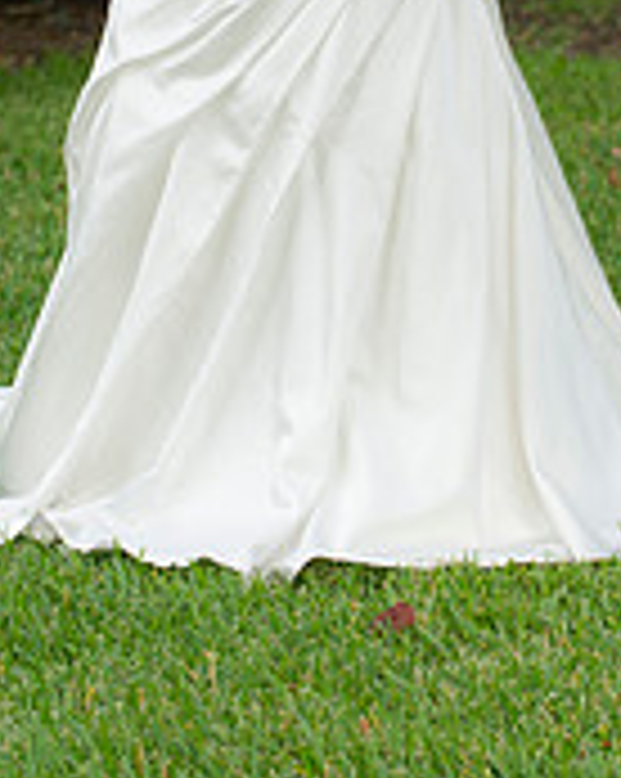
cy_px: -99
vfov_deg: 7.7
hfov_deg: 6.2
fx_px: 5731
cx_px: 389
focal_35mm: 249
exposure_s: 1/250
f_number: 4
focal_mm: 102
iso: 320
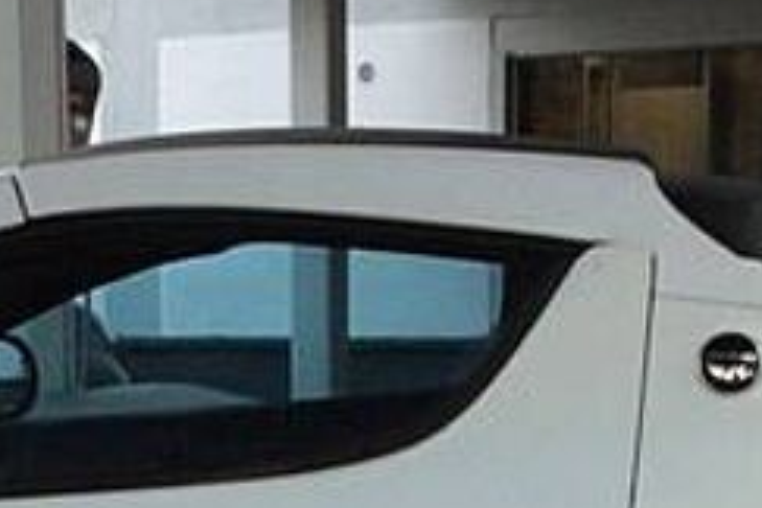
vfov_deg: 9.8
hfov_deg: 14.9
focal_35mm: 137
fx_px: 2900
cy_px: 721
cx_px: 251
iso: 32
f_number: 2.4
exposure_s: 1/295
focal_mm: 3.3
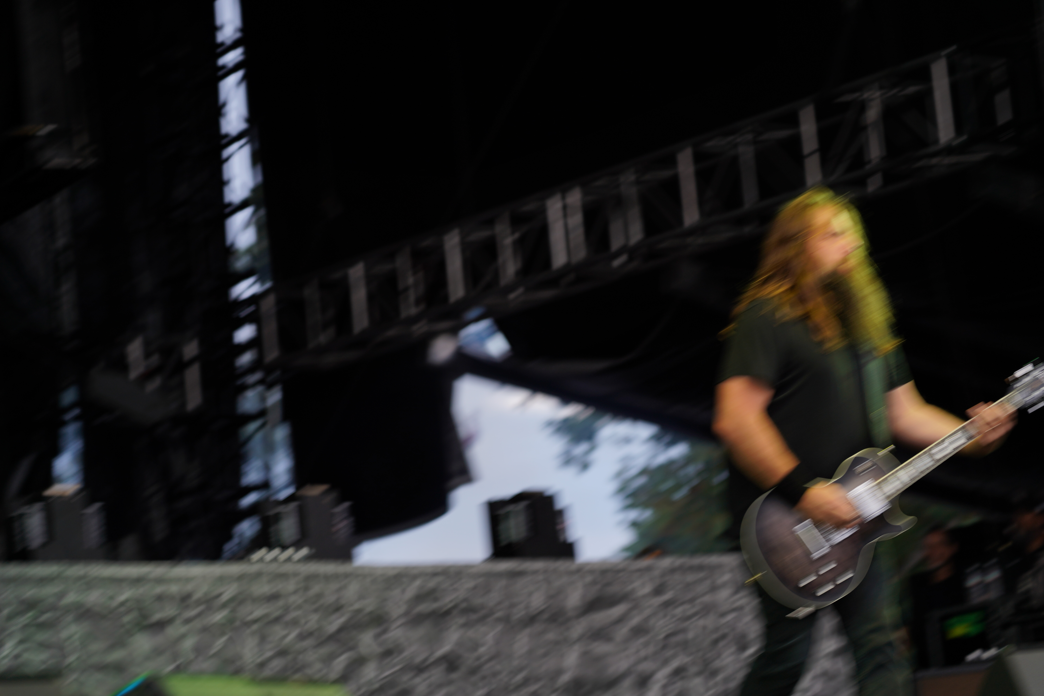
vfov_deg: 13.0
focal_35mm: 105
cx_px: 522
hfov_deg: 19.5
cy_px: 348
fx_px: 3045
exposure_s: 1/100
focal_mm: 105
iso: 125
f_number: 4
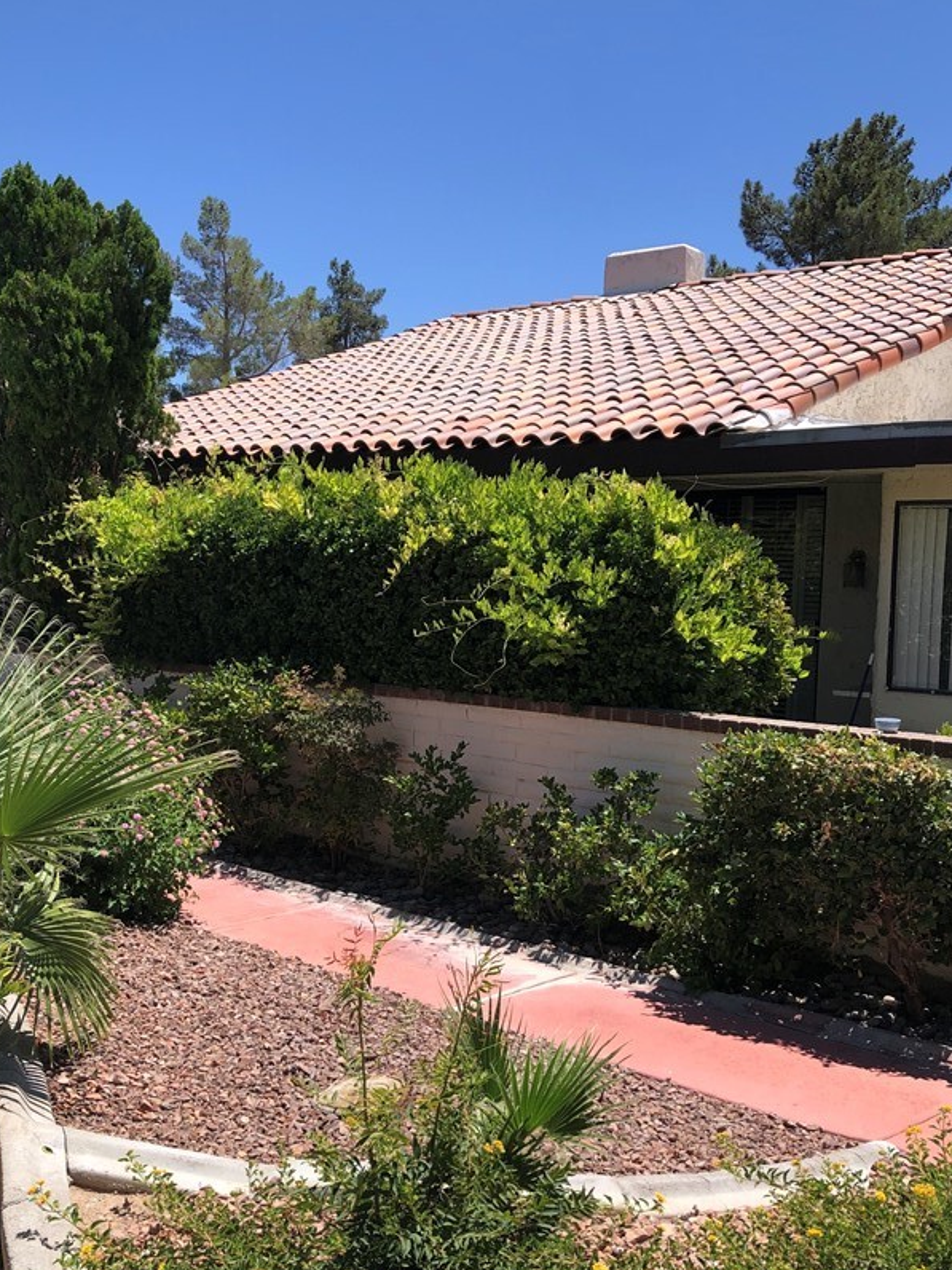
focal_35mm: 36
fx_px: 1320
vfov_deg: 51.2
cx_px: 474
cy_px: 707
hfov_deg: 39.7
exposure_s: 1/1845
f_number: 1.8
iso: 20
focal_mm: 3.99
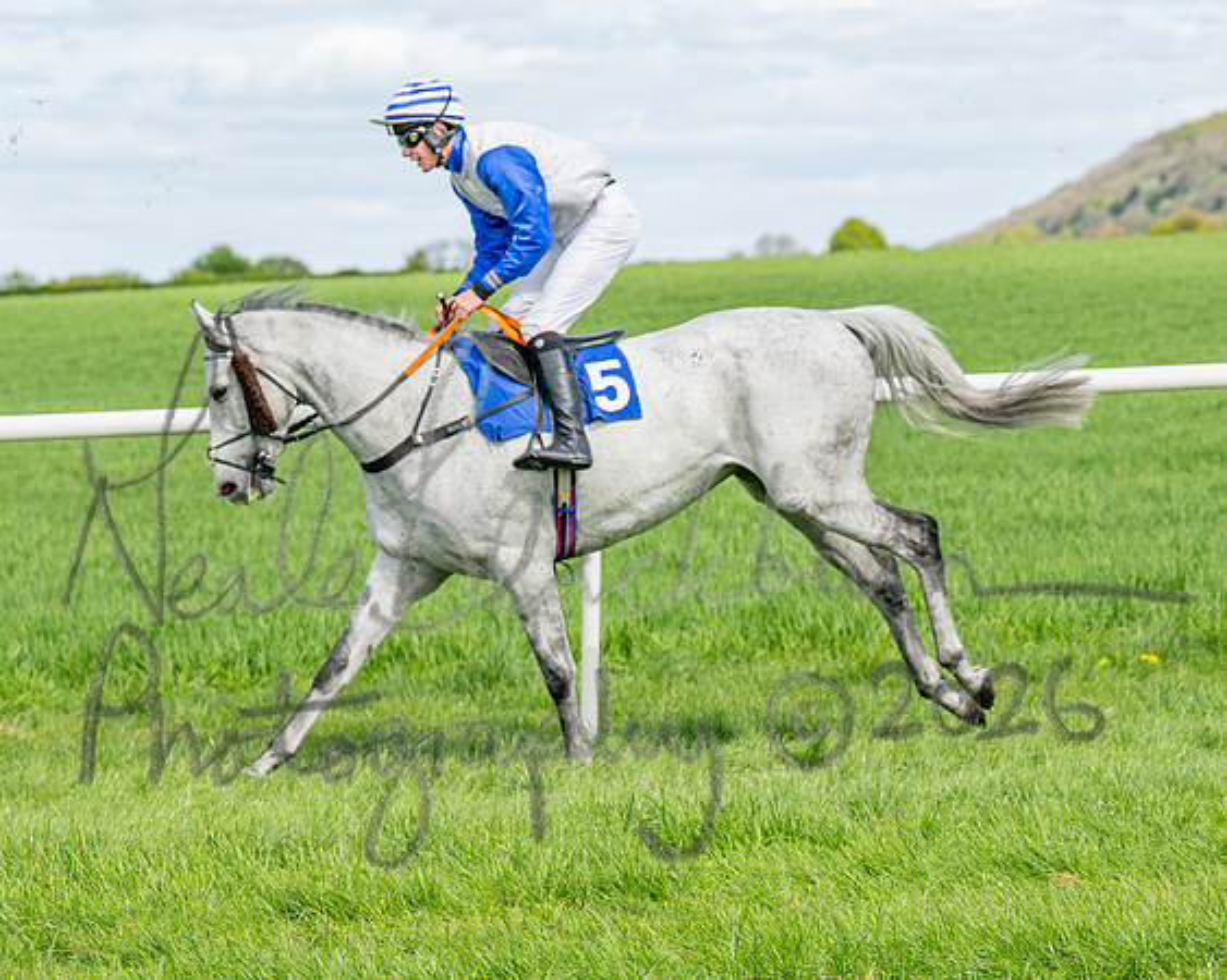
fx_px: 6232
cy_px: 579
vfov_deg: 9.0
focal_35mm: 172
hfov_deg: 11.2
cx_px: 357
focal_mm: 86
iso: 400
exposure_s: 1/3200
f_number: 4
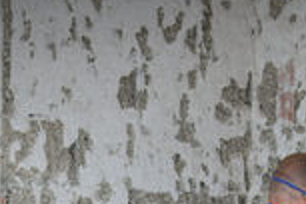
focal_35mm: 209
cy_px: 411
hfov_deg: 9.8
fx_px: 1776
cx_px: 4
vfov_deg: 6.4
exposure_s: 1/25
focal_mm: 40
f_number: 4.5
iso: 320
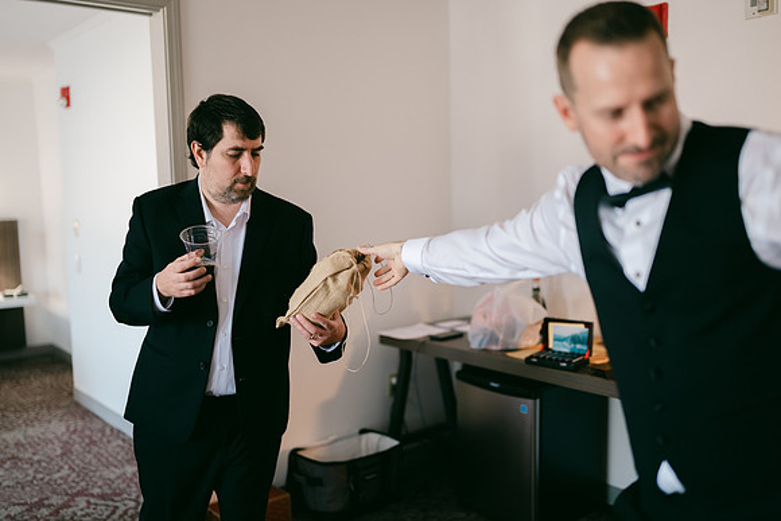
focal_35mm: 36
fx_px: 770
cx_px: 390
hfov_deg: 53.8
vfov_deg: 37.4
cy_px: 260
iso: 400
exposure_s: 1/160
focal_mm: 35
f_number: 1.2
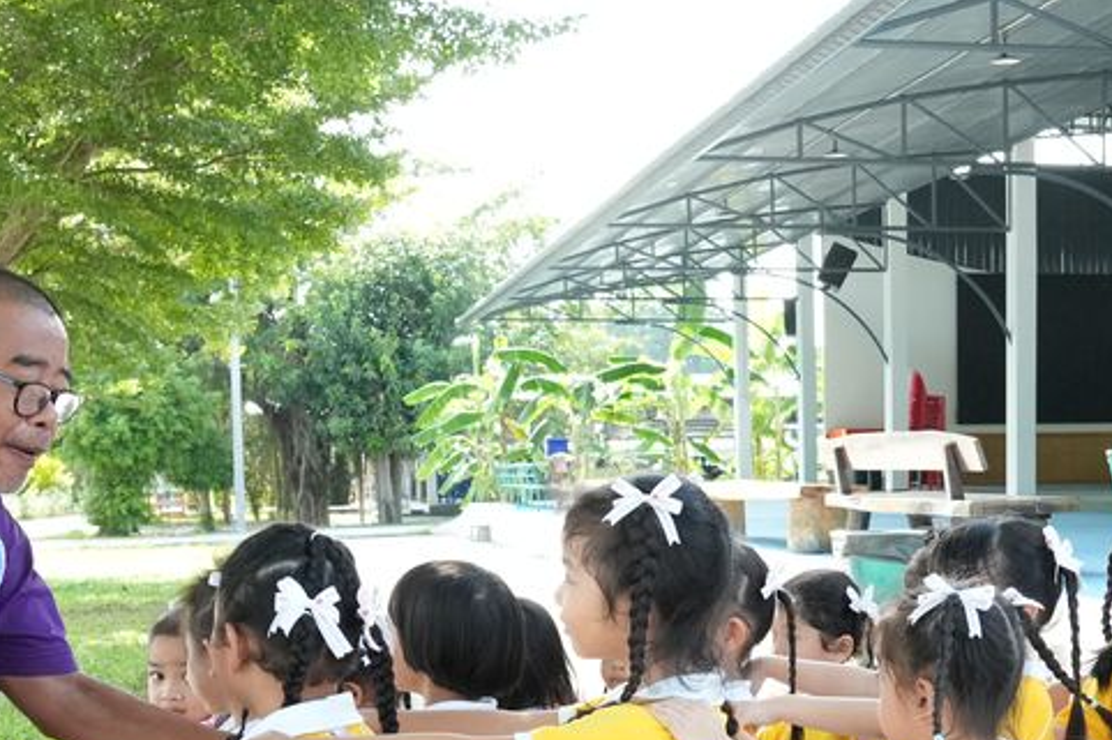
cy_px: 712
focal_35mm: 63
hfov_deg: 31.6
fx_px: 1945
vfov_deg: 20.9
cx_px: 772
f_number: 4
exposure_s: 1/2000
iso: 2500
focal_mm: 18
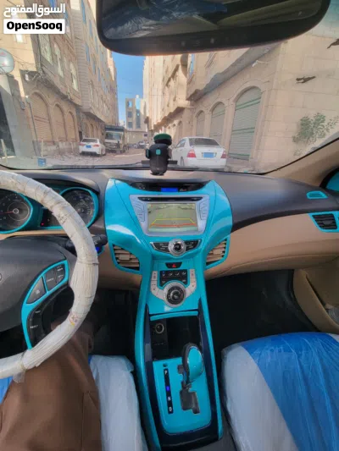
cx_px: 170
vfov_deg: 106.2
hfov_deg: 89.9
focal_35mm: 13
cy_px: 226
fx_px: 170
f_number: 2.2
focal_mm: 2.2
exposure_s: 1/120
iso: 80
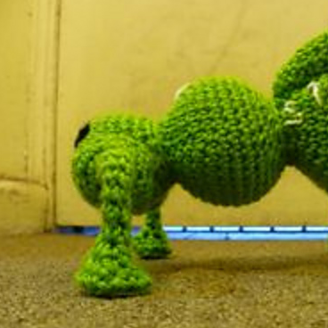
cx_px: 266
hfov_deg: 37.6
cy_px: 204
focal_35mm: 43
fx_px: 461
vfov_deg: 38.9
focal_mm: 5
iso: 400
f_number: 3.3
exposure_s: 1/15
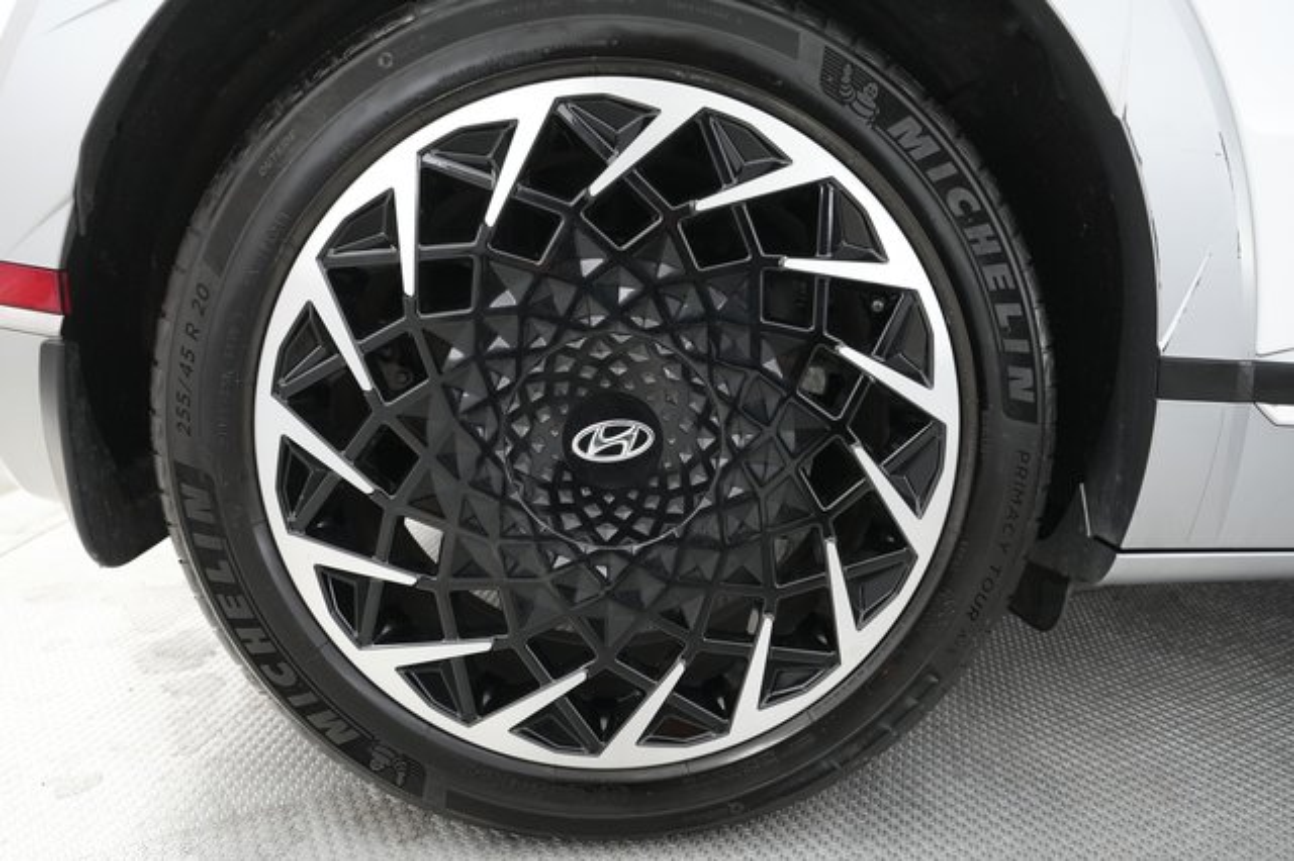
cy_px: 430
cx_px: 647
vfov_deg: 53.1
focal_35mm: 24
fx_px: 862
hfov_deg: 73.8
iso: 4000
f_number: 4.5
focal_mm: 24
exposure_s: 1/60
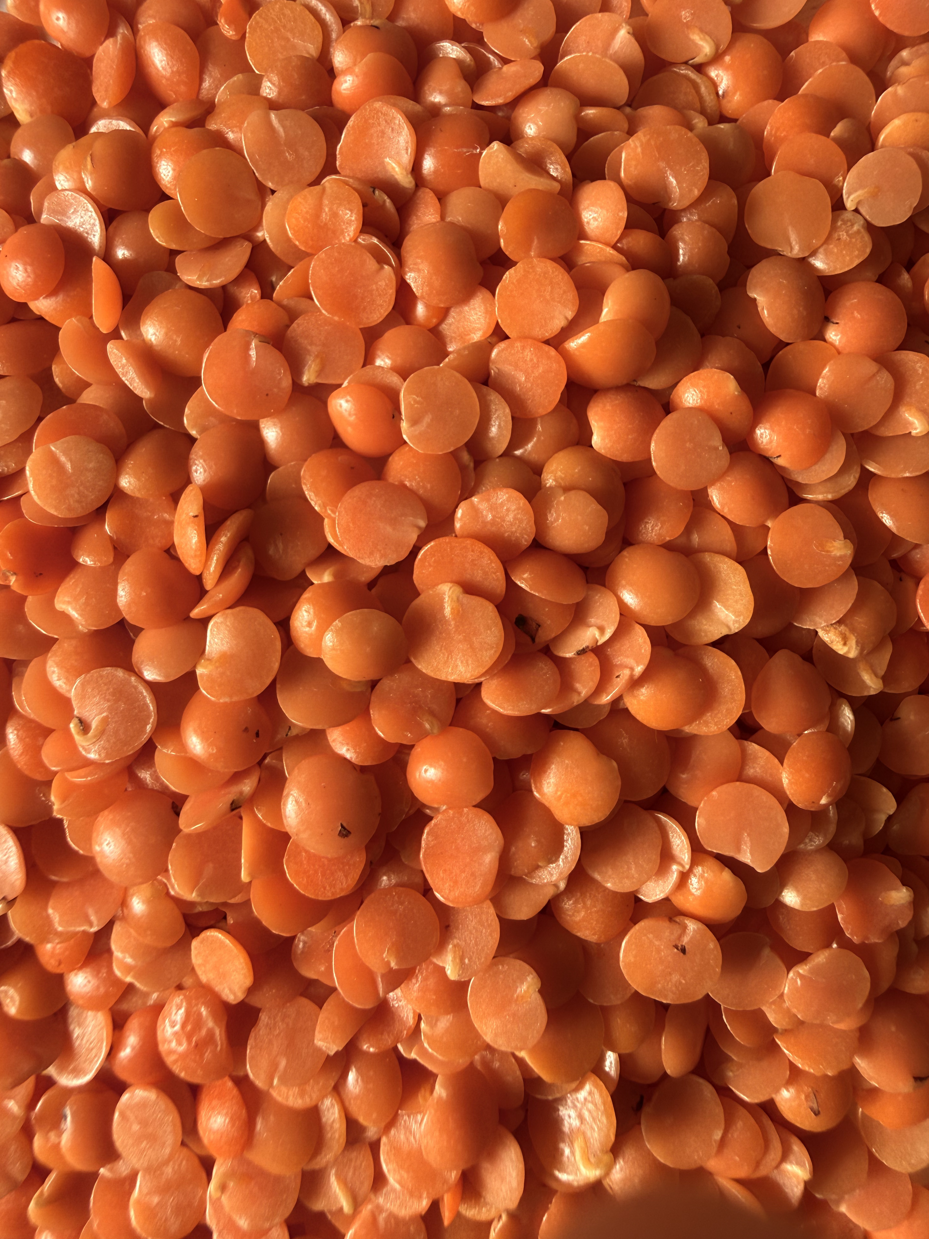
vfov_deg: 69.4
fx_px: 895
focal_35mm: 25
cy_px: 619
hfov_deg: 54.9
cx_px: 473
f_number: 2.2
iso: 40
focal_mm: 2.22
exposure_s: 1/294
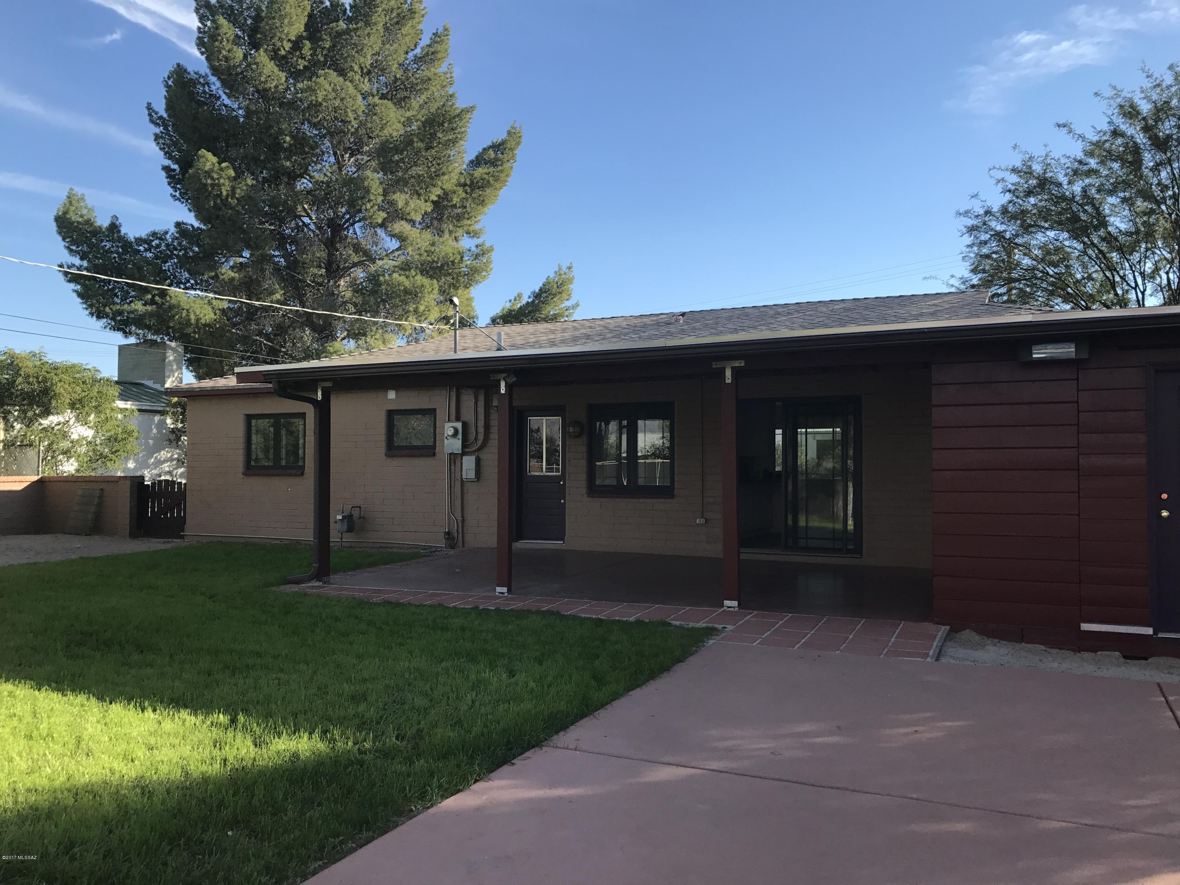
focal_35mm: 28
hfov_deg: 63.4
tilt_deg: +2.3
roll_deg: -0.3
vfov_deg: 49.7
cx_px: 590
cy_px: 442
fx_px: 954
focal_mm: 3.99
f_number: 1.8
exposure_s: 1/987
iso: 20
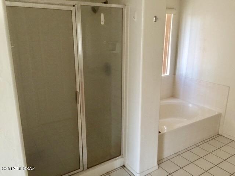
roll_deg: -0.9
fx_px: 197
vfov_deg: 48.2
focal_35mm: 29
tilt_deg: -15.0
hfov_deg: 61.7
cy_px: 88
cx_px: 118
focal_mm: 4.15
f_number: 2.2
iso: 125
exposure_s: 1/4
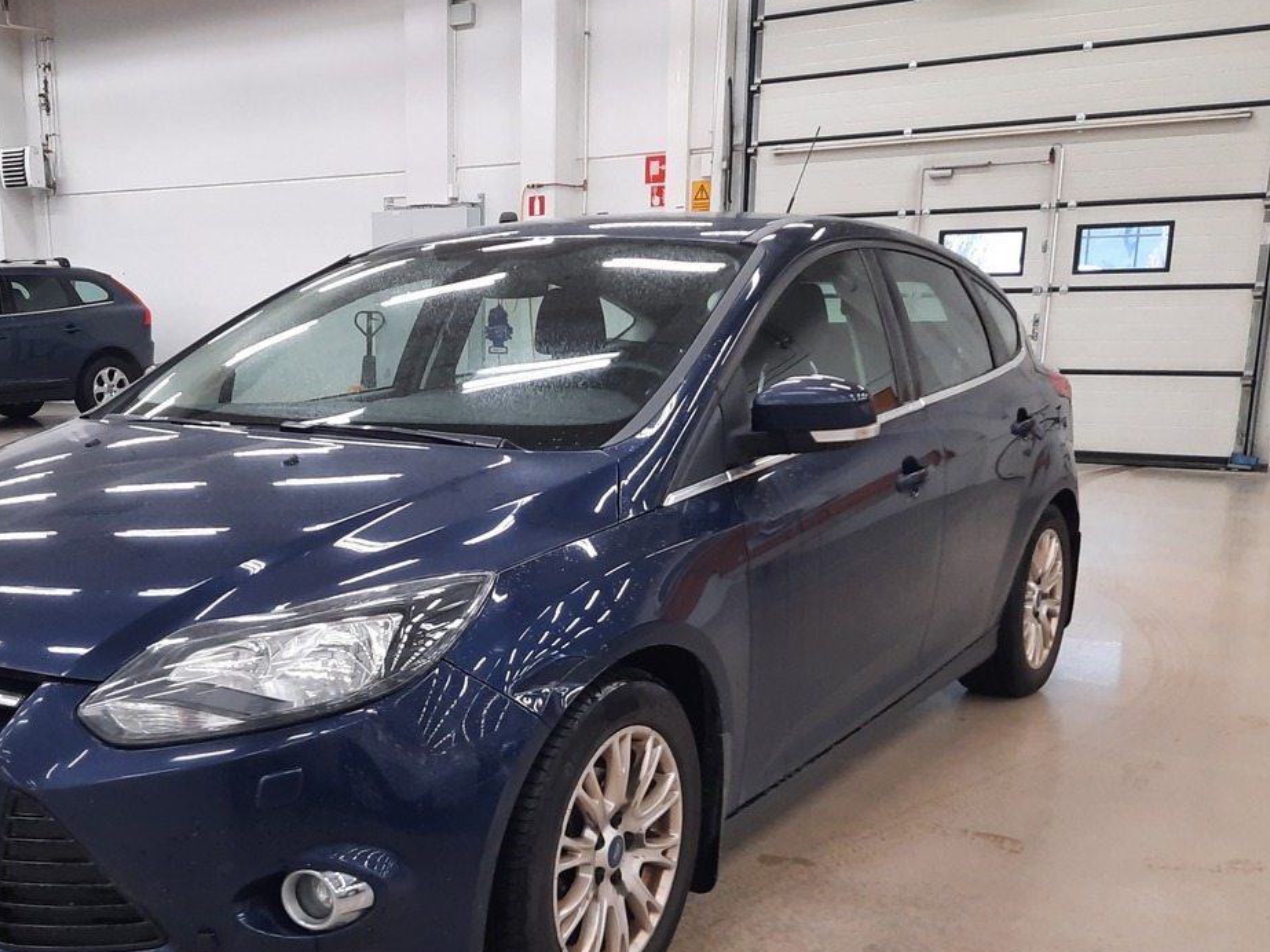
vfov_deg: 36.4
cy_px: 634
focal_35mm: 39
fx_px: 1431
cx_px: 435
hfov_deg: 47.2
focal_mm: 4.6
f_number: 2
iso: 160
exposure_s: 1/50
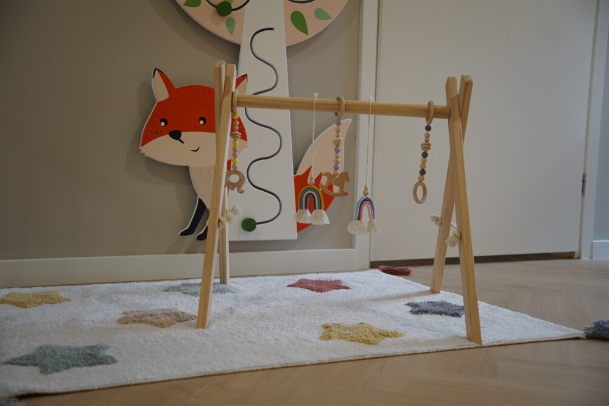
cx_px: 306
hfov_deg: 46.4
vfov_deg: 31.9
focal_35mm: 42
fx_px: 711
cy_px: 202
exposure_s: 1/125
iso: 400
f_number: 2.8
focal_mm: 27.4
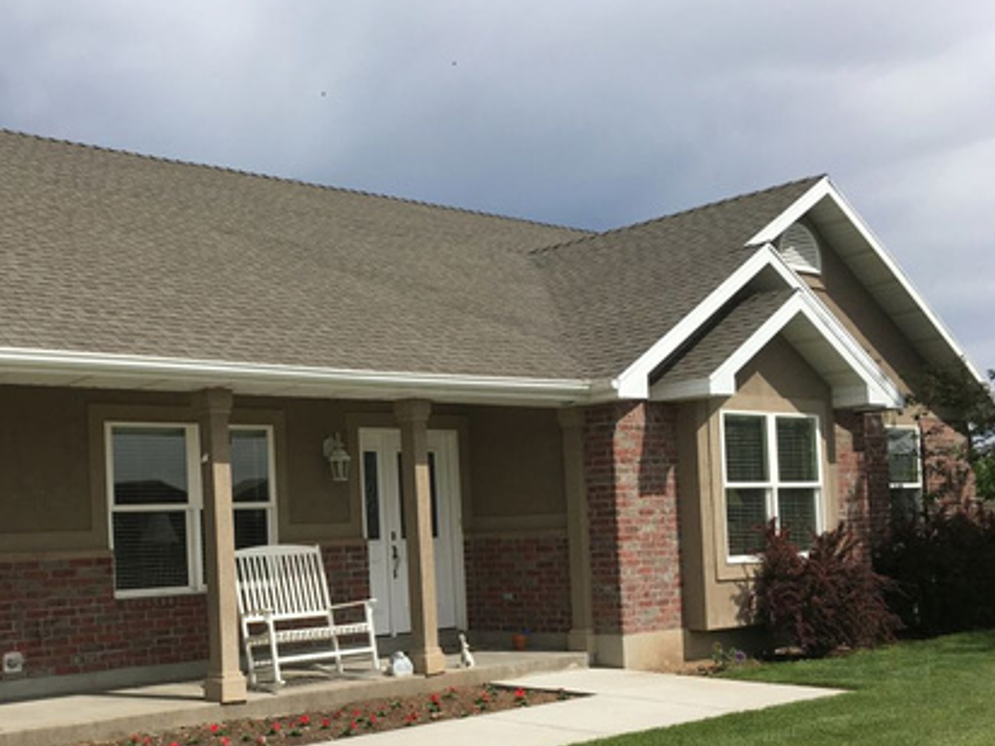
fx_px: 1293
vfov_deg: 31.9
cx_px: 263
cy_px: 509
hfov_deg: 41.0
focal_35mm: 45
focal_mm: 4.15
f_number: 2.2
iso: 25
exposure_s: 1/2564
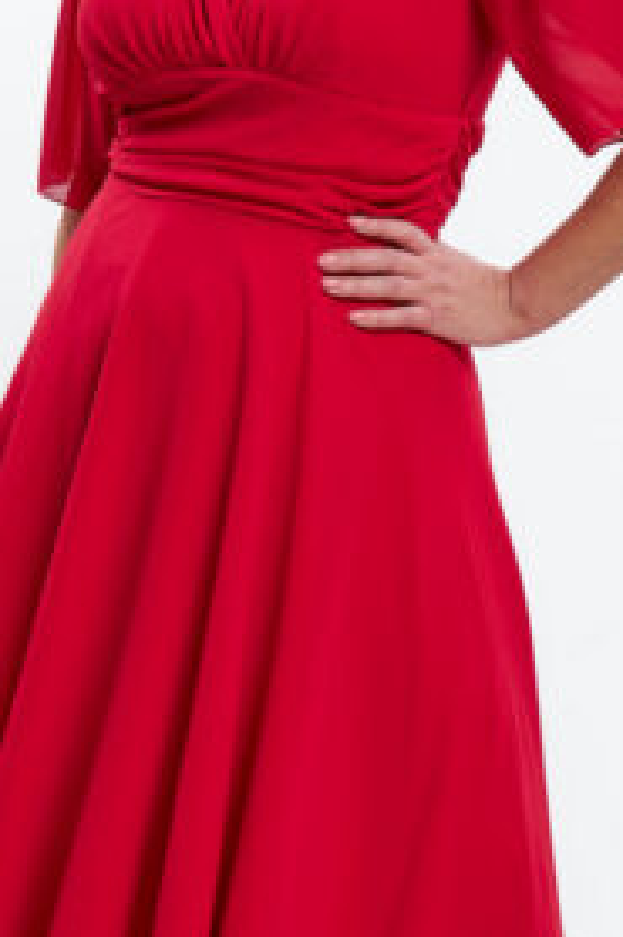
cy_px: 640
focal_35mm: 149
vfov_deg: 13.8
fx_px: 3872
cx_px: 391
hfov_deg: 9.2
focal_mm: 46
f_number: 13
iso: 100
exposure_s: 1/160
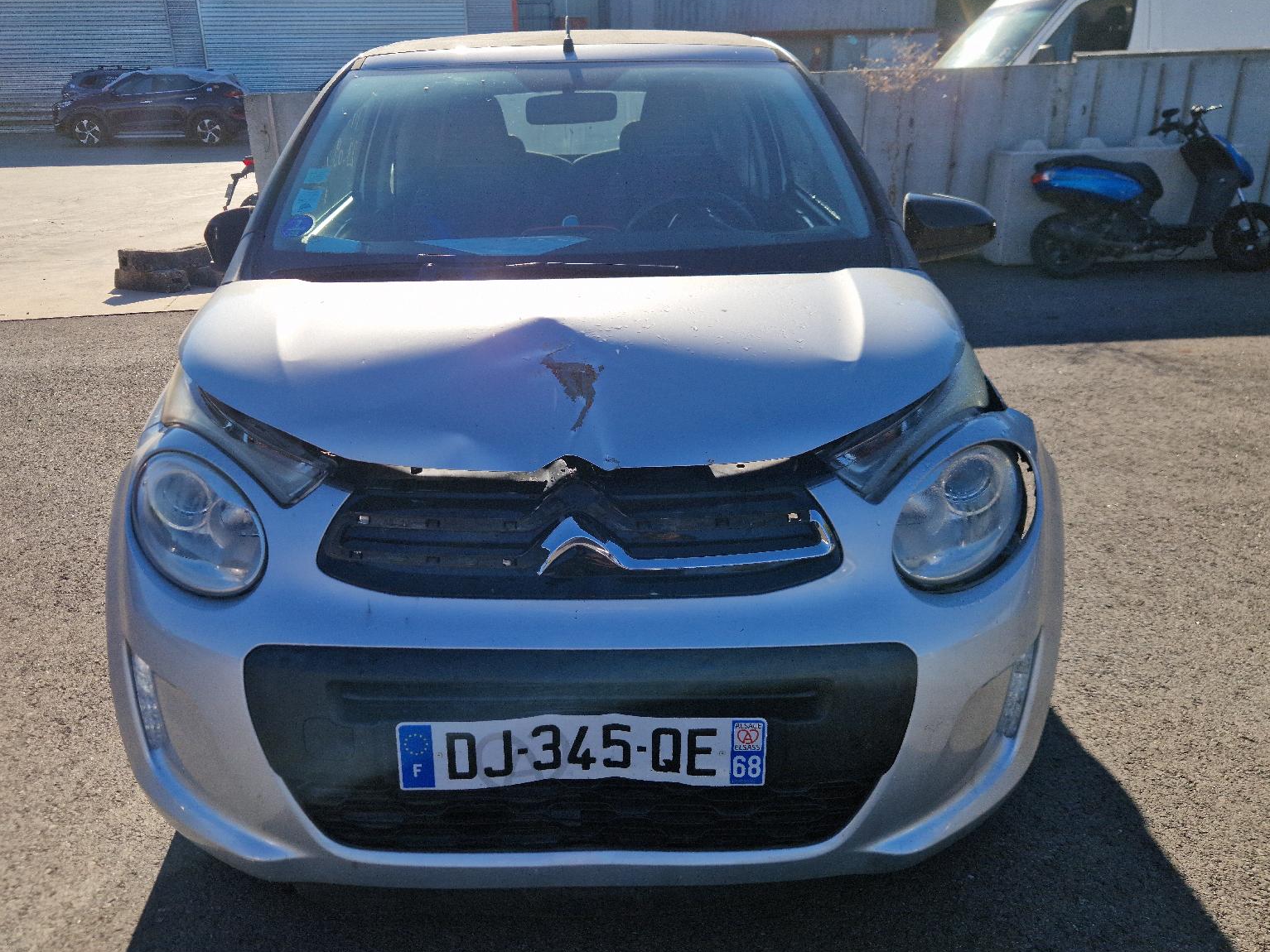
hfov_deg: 65.2
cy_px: 447
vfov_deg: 51.3
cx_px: 572
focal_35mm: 27
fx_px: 991
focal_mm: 5.4
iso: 50
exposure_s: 1/1429
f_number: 1.8
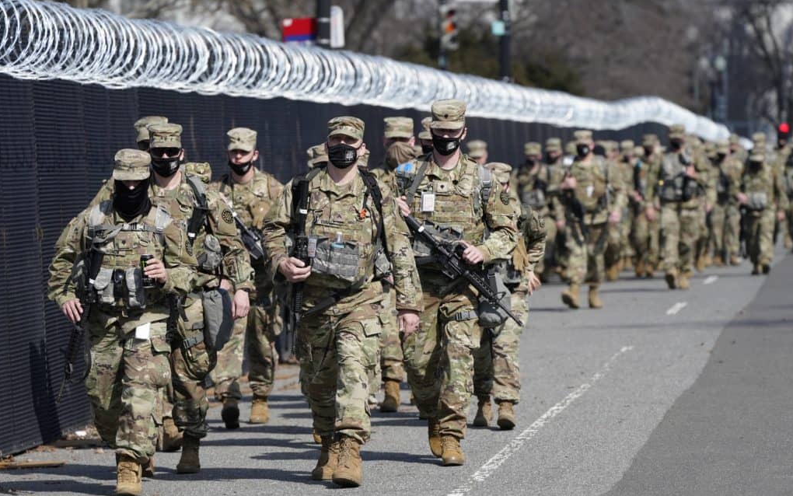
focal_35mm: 265
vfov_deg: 5.0
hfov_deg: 7.9
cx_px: 396
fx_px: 5728
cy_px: 258
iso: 640
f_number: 6.3
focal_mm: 259
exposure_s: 1/2500
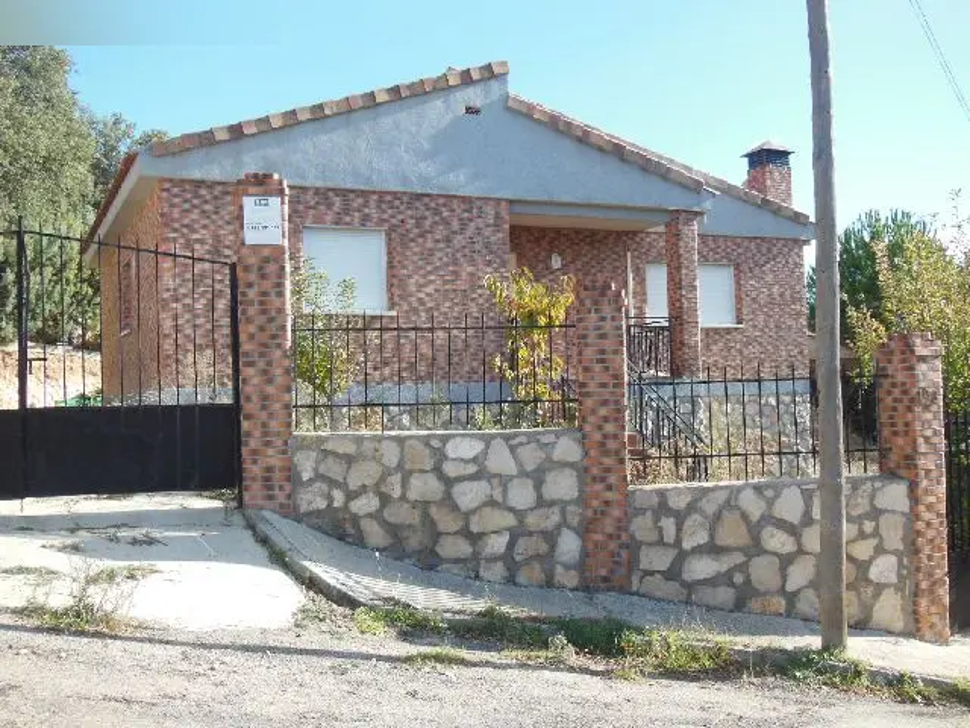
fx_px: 1093
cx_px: 485
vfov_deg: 36.8
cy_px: 364
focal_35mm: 39
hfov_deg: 47.9
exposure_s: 1/320
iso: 125
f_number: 4.1
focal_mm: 6.9
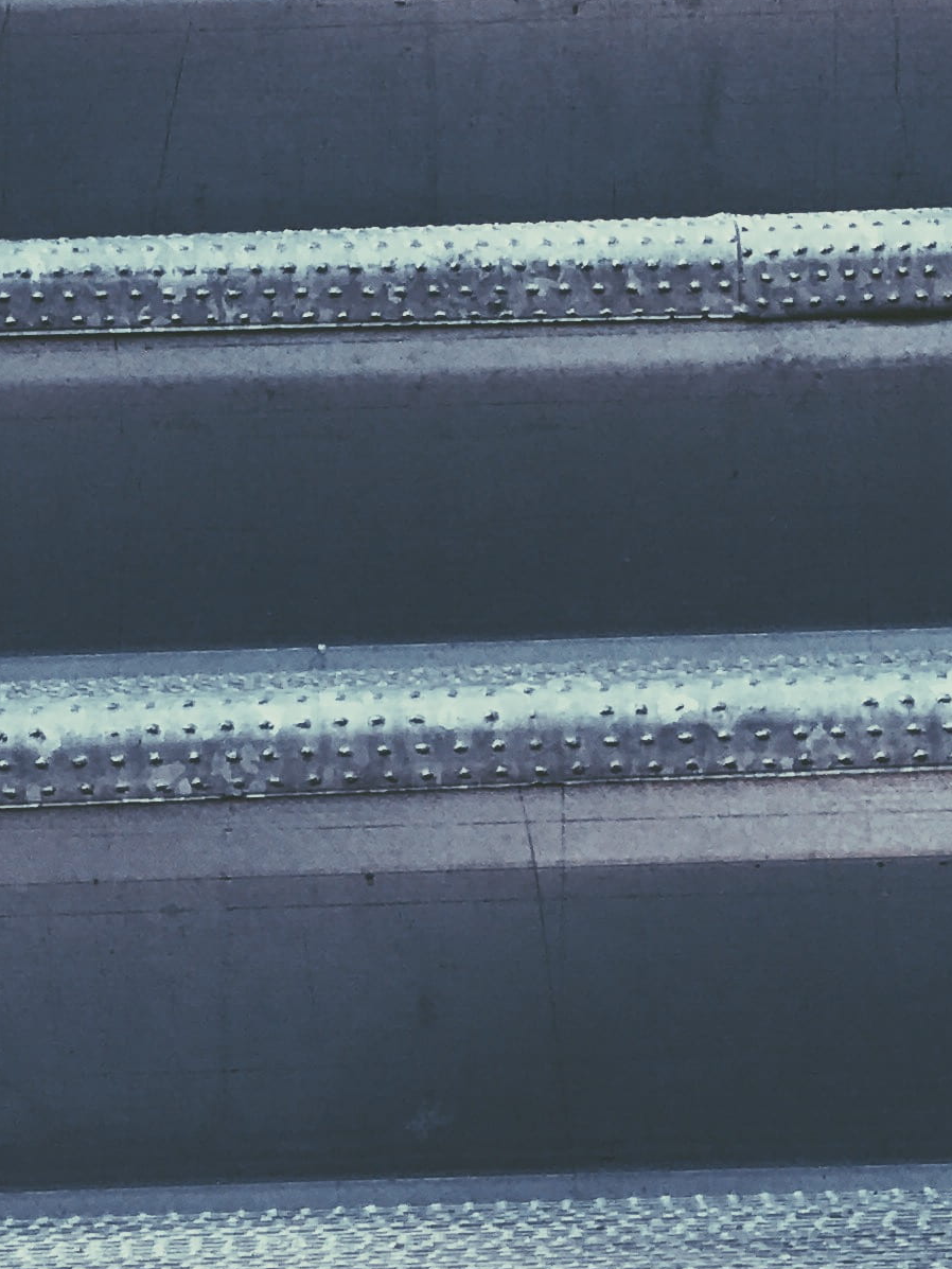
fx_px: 7039
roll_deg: +1.3
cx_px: 259
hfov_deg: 7.7
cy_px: -719
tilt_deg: +11.4
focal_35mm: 192
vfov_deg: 9.9
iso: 20
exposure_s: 1/357
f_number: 2.8
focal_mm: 6.6
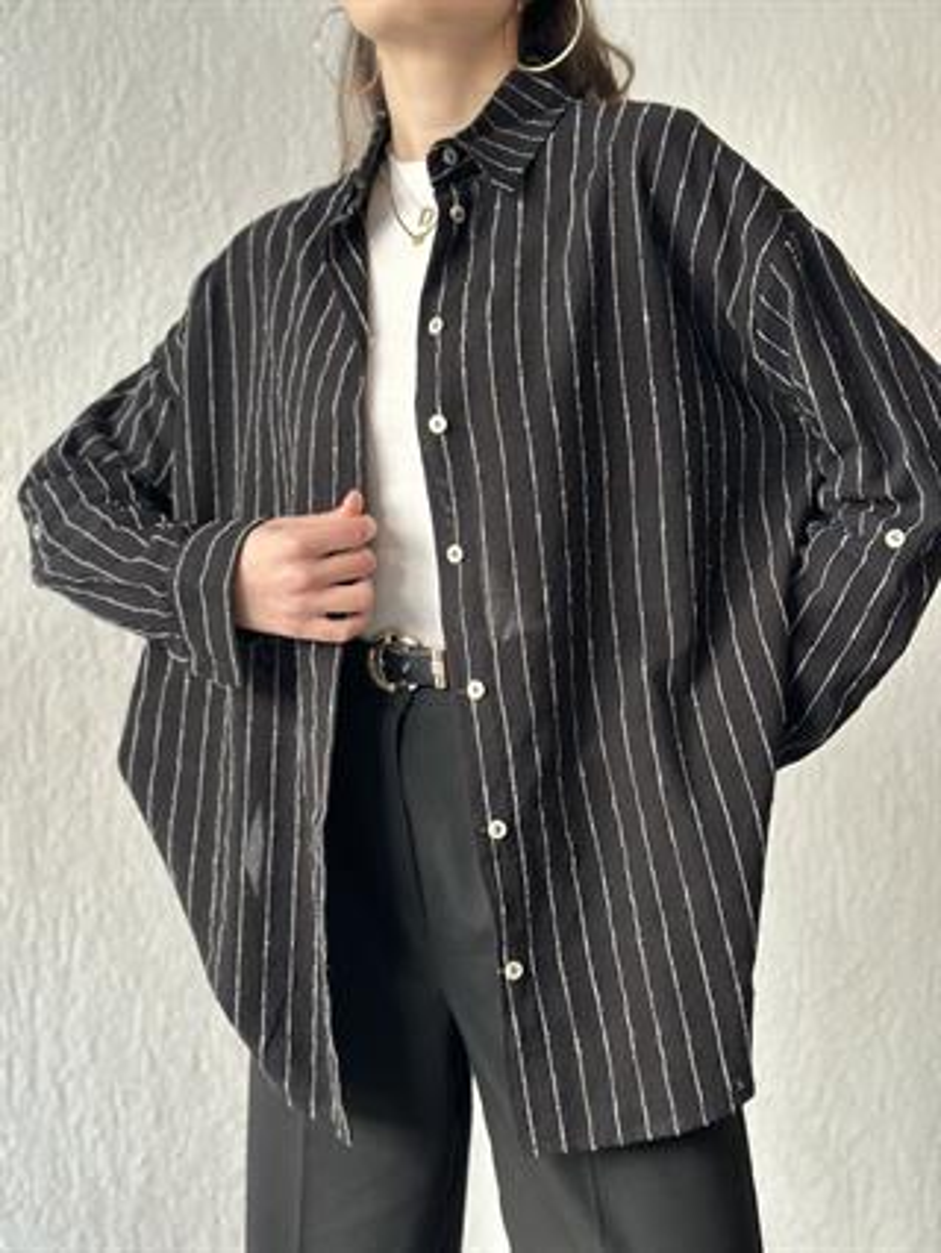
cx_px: 470
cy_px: 626
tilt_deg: -0.5
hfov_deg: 30.3
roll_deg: +0.0
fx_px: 1738
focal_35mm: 48
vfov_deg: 39.6
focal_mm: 6.86
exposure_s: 1/60
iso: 200
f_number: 1.78
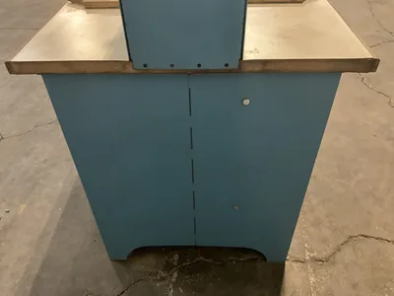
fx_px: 330
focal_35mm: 29
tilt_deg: -41.8
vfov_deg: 48.2
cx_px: 197
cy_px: 148
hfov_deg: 61.7
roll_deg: +0.8
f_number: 1.8
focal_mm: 3
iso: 640
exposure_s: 1/30
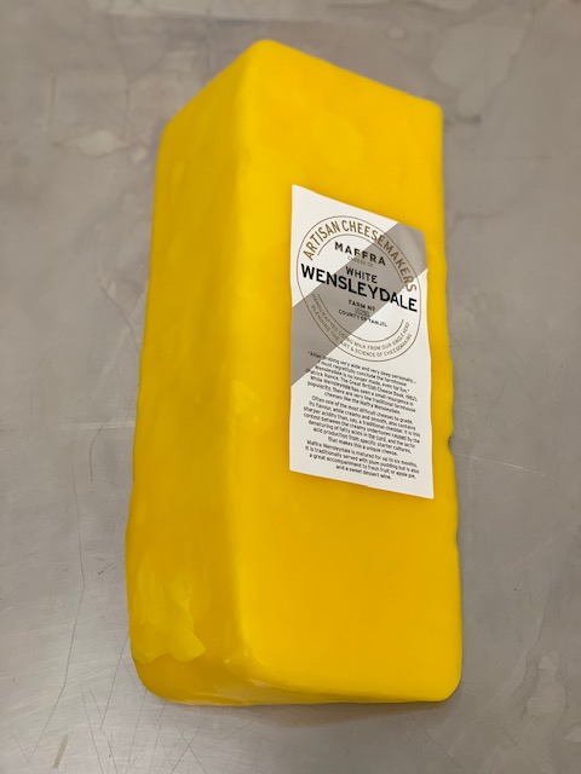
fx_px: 1164
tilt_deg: -67.9
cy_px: 387
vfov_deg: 36.8
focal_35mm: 52
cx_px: 290
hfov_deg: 28.0
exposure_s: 1/50
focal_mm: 6
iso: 100
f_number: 2.4
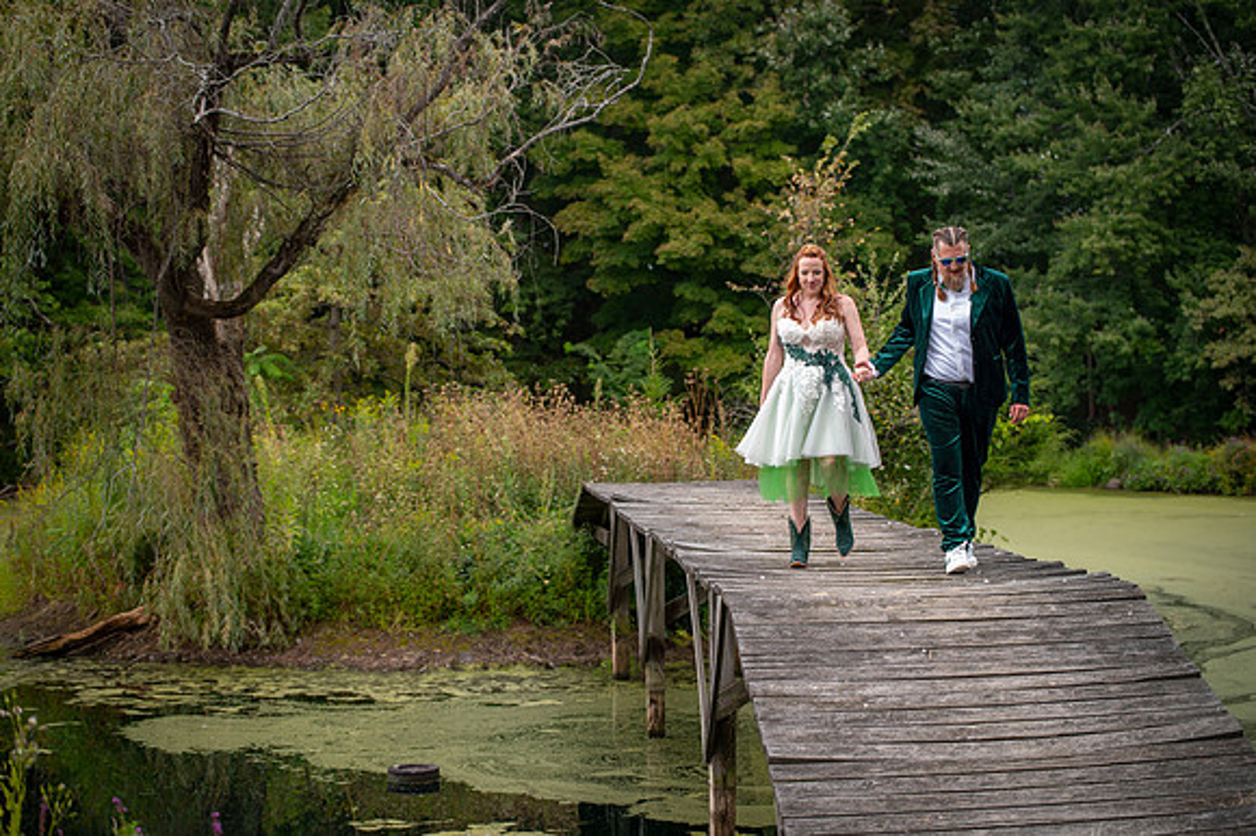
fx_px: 2512
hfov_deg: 28.1
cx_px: 628
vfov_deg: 18.9
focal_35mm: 72
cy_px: 418
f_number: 3.2
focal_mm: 70
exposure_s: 1/125
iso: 50
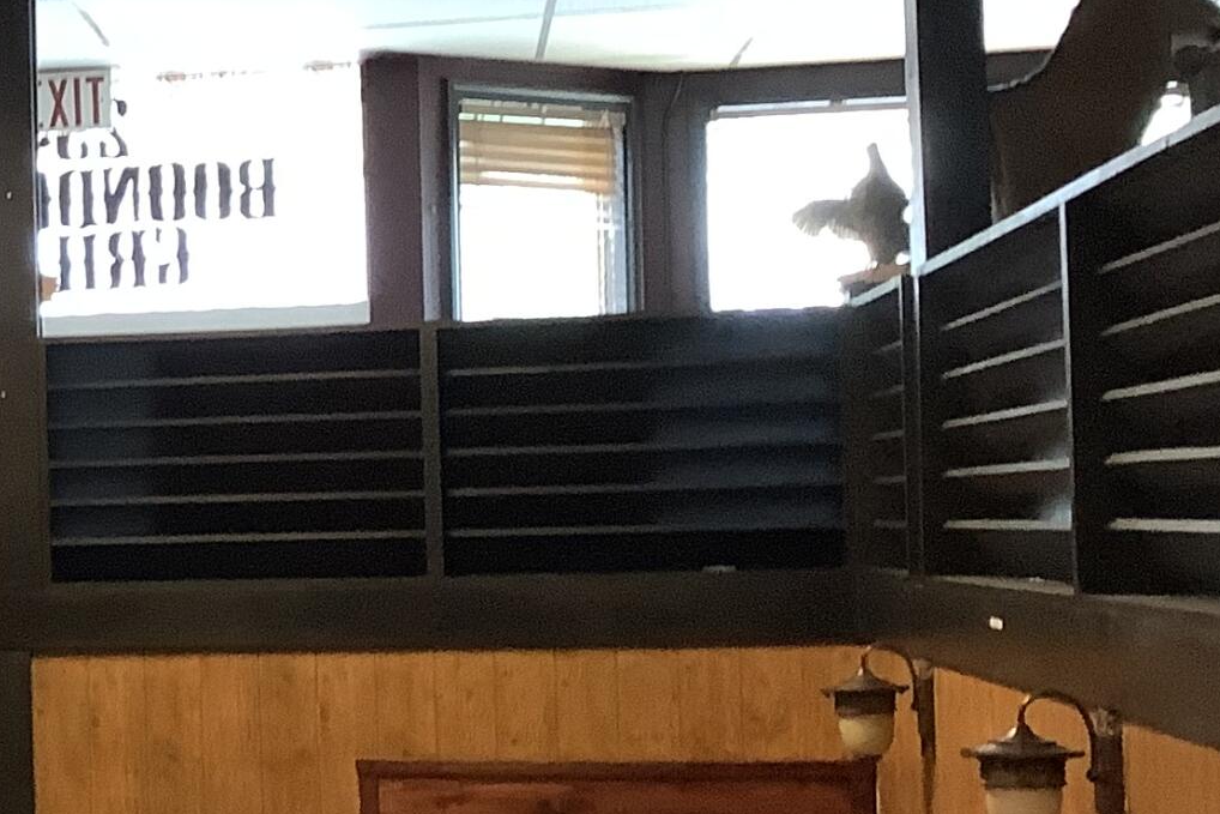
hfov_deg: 19.1
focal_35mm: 95
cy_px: 442
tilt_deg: +0.8
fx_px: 3220
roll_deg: +0.8
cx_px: -551
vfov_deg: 14.4
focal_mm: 3.3
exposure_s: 1/50
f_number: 2.4
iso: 200
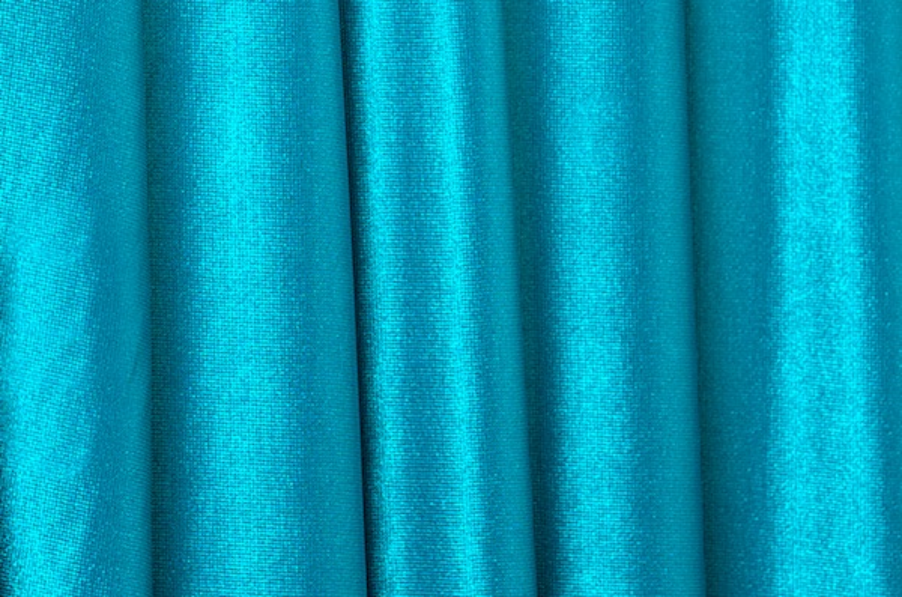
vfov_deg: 11.4
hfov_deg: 17.1
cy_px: 298
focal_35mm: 120
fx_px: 3000
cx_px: 451
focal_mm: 80
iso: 200
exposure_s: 1/250
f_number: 11
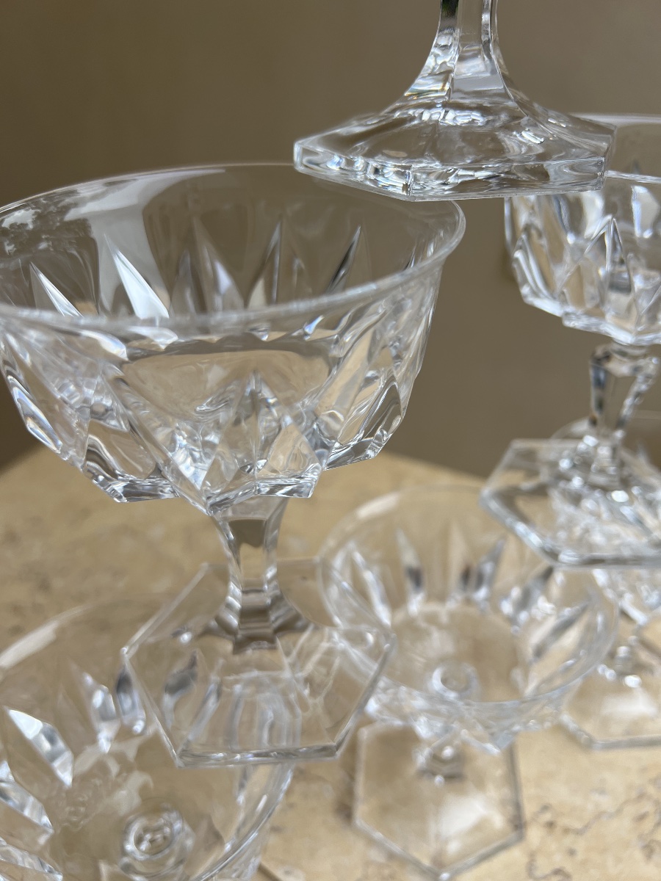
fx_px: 662
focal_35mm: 26
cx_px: 330
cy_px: 440
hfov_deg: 53.1
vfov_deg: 67.3
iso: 50
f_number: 1.5
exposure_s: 1/341
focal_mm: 5.7
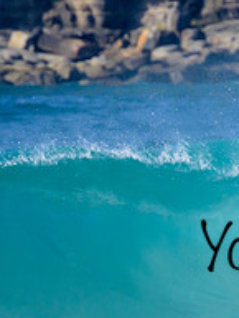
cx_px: 371
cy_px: 231
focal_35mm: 2311
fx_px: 21251
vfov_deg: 0.9
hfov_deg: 0.6
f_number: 11
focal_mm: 800
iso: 900
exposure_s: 1/2000
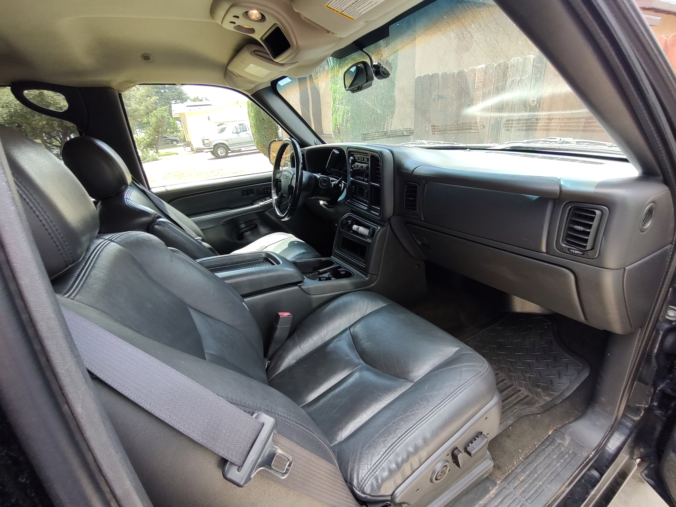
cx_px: 338
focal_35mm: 16
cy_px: 254
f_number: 2.2
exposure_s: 1/120
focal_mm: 1.66
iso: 101
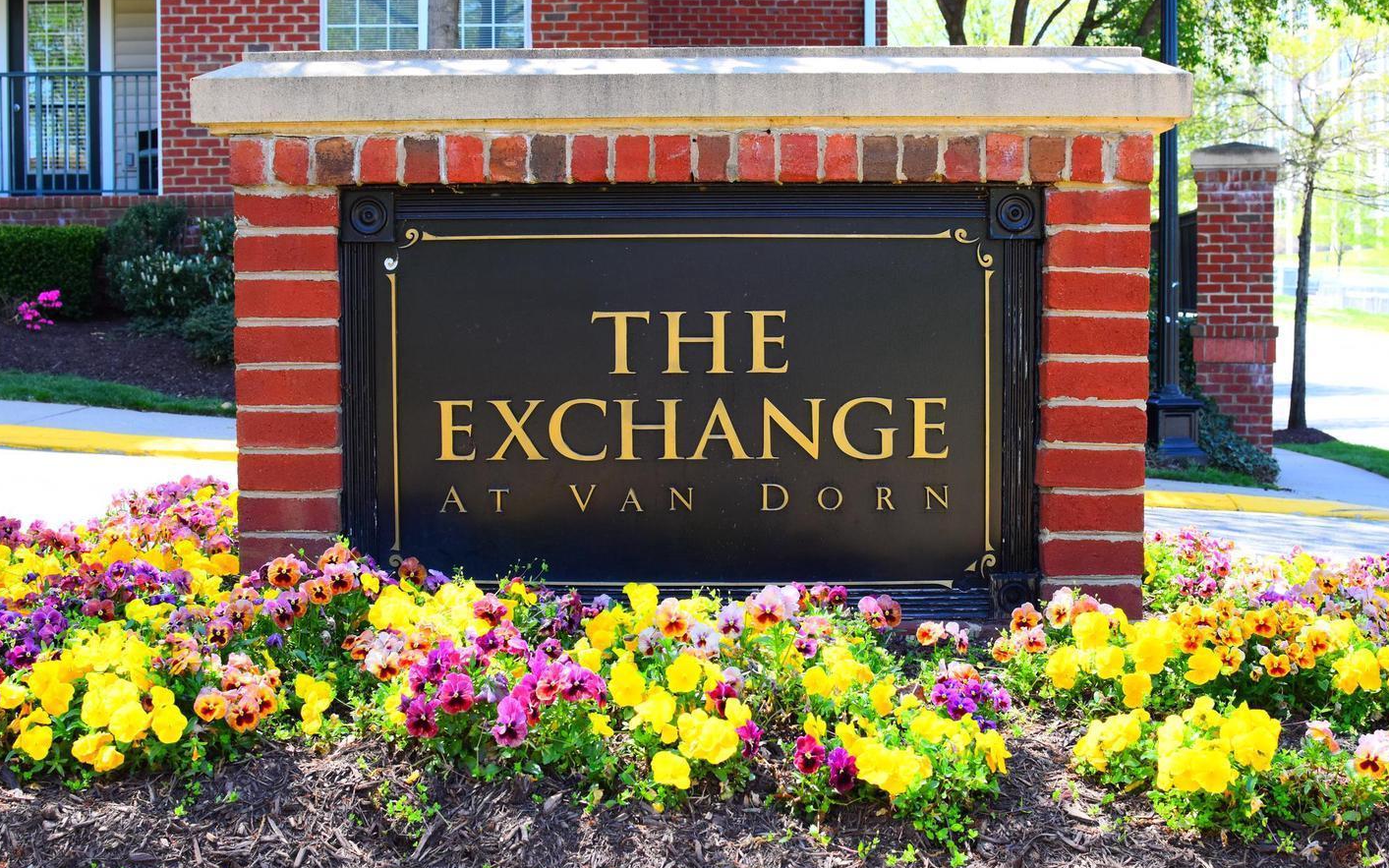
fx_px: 2064
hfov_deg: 37.2
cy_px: 451
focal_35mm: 55
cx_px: 687
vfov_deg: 23.8
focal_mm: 35
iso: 400
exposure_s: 1/250
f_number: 8
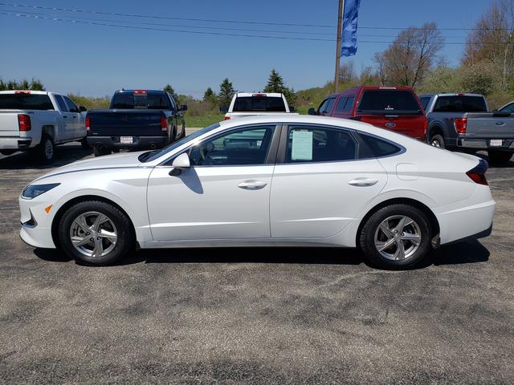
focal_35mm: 26
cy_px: 192
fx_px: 386
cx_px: 257
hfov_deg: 67.3
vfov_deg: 53.1
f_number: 2.4
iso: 50
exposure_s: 1/3144
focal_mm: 4.3
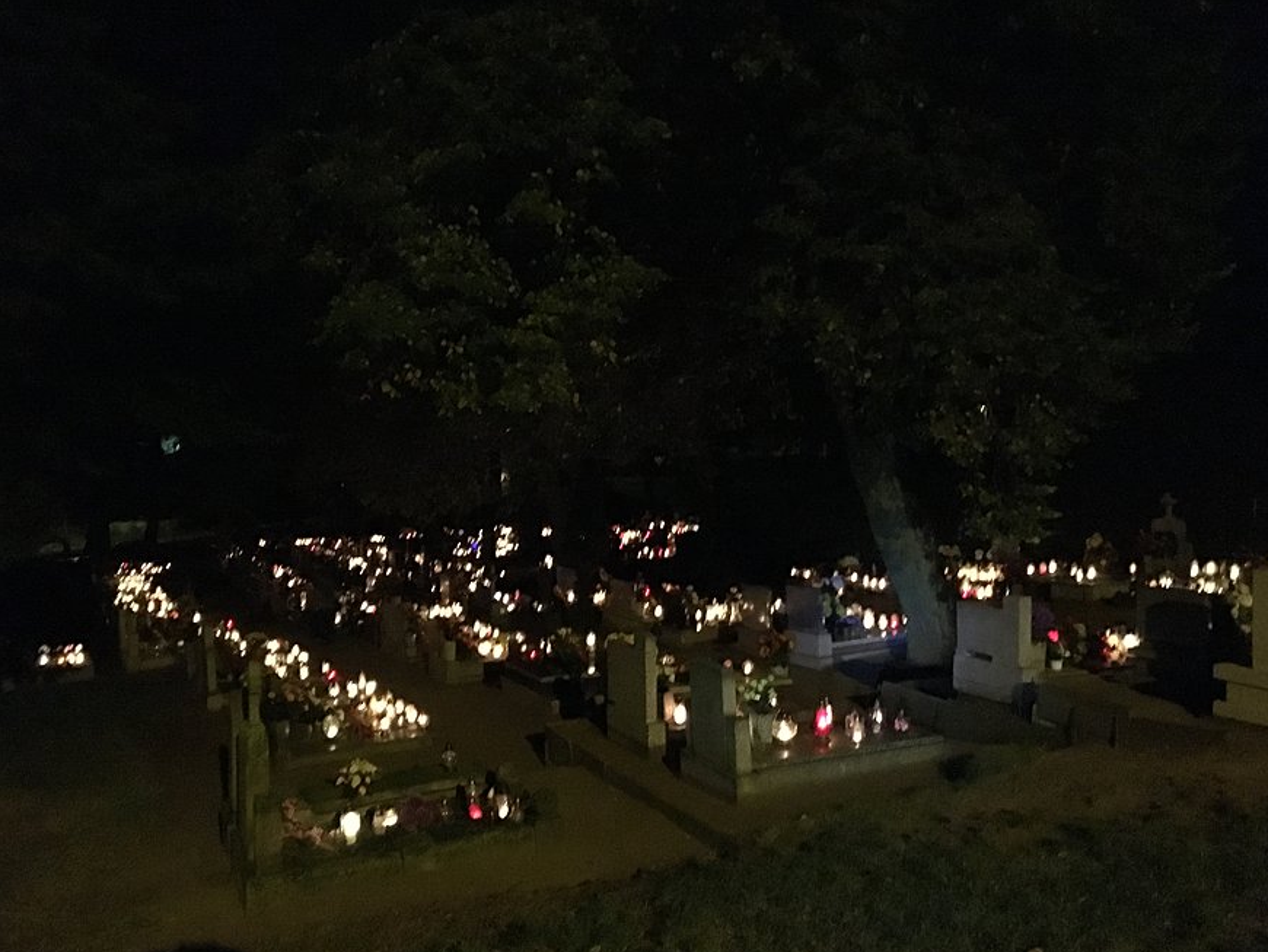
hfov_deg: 59.9
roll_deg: +0.9
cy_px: 485
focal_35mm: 30
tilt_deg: -1.9
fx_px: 1099
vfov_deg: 46.8
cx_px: 630
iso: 2000
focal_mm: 4.15
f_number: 2.2
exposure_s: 1/17
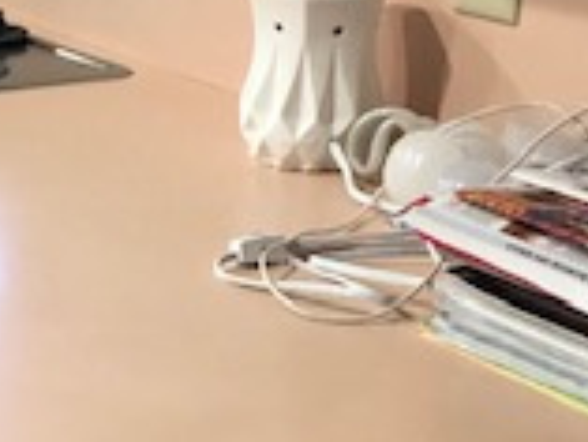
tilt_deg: -15.2
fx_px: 1938
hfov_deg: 16.1
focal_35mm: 114
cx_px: -240
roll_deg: +1.7
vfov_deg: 13.0
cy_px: 303
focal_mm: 4
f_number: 1.8
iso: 80
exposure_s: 1/15
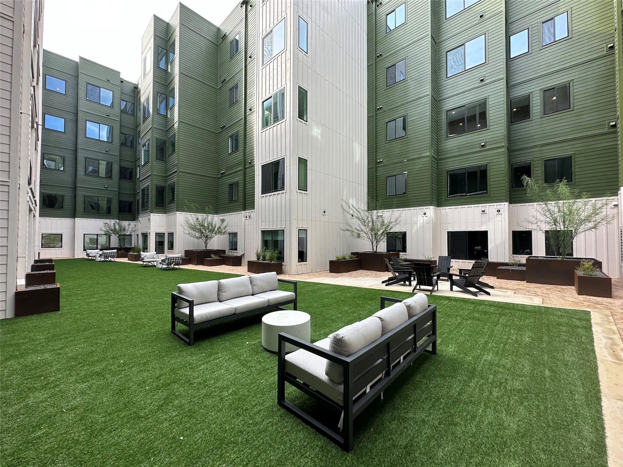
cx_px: 312
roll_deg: -0.2
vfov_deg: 85.7
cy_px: 234
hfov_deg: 102.1
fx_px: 252
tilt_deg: +1.3
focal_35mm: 14
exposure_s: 1/223
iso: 40
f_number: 2.2
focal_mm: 2.22
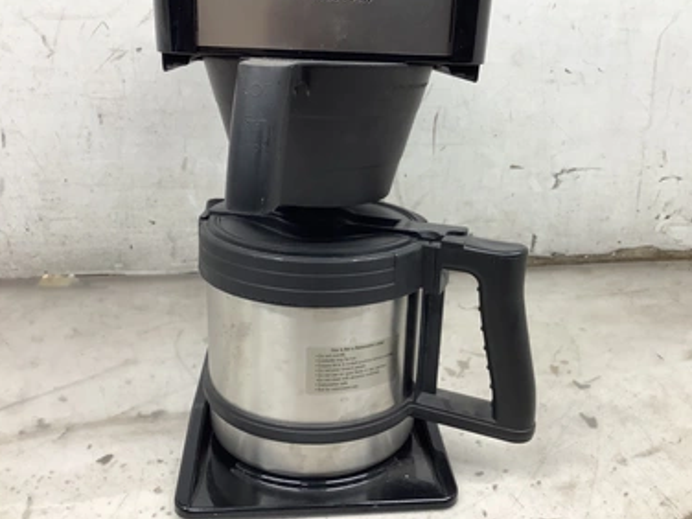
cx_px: 355
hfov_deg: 55.3
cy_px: 252
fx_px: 660
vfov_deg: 42.9
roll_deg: -1.7
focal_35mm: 33
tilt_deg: -19.2
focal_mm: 3.3
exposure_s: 1/60
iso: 64
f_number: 2.4
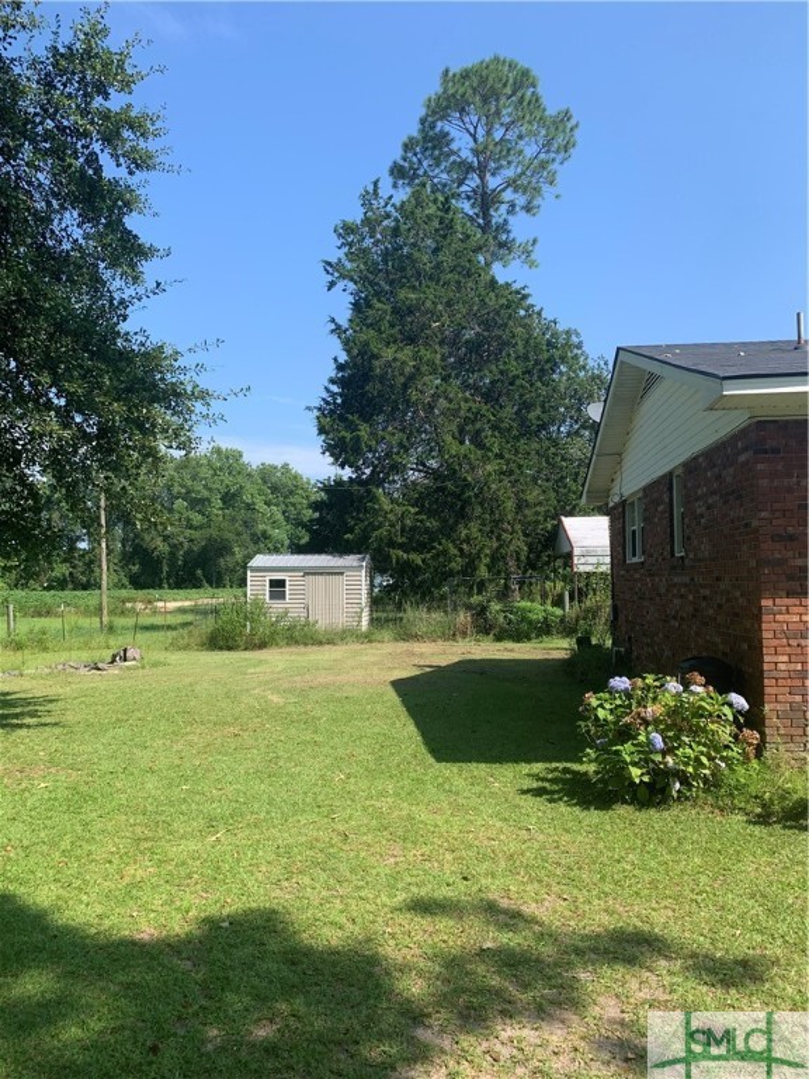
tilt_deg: +4.3
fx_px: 810
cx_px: 404
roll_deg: +0.1
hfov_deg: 53.1
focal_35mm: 26
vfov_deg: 67.3
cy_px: 540
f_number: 1.8
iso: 25
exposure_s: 1/1282
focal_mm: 4.25
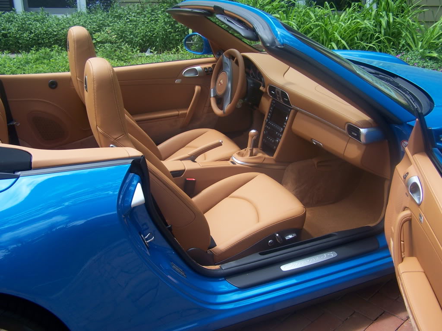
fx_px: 485
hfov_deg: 49.0
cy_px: 166
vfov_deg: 37.7
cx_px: 221
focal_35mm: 38
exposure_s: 1/320
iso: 80
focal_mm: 6.3
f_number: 2.8
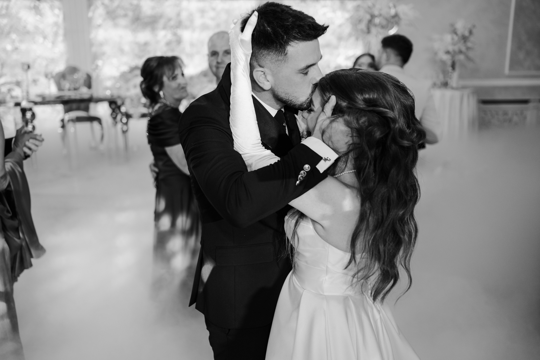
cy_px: 180
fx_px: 525
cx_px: 270
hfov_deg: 54.4
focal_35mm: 35
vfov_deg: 37.9
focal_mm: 35
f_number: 2
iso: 500
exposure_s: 1/200
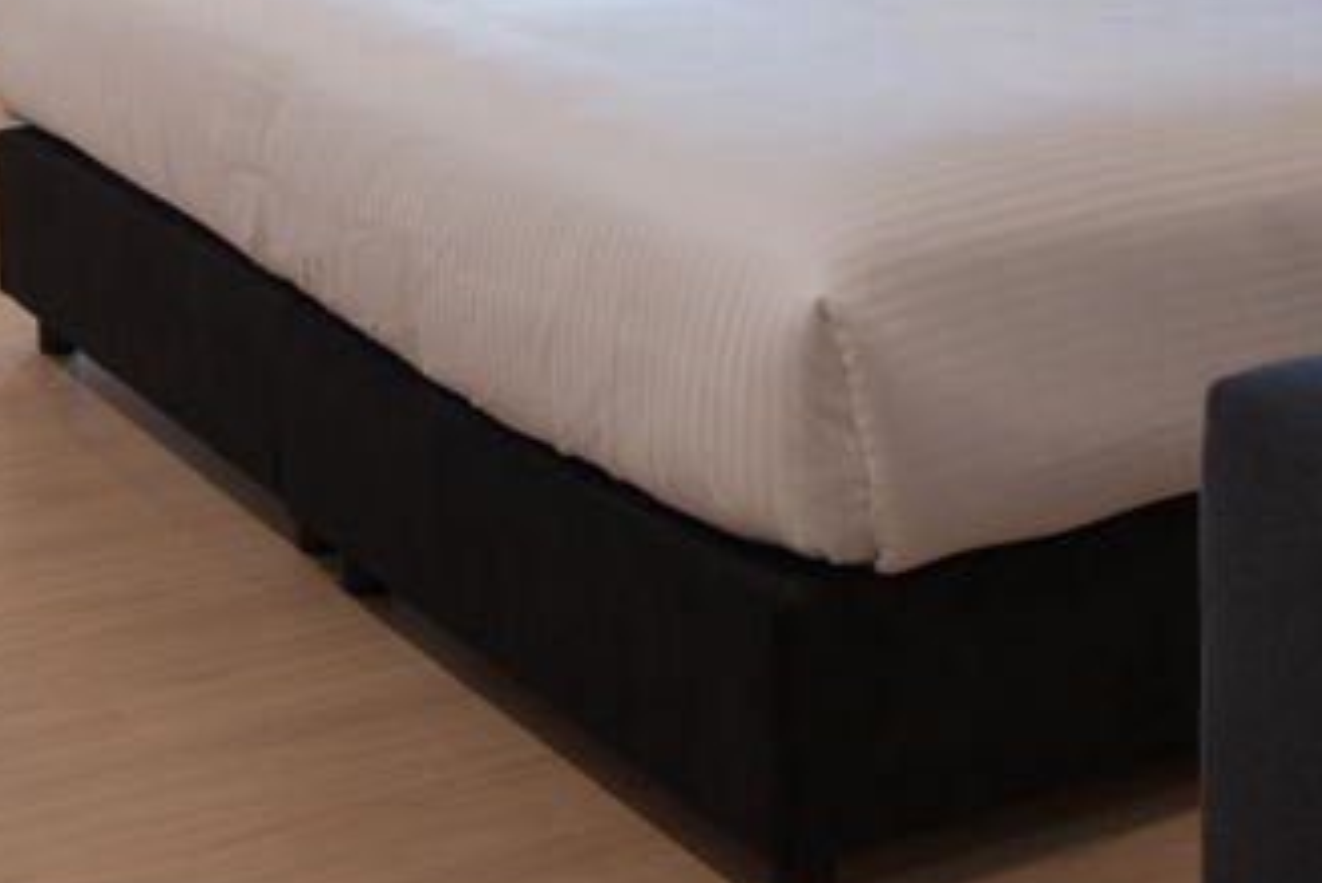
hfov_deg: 26.9
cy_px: -331
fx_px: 2755
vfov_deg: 16.9
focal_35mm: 75
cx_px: 810
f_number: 8
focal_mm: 24
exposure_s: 1/13
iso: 200
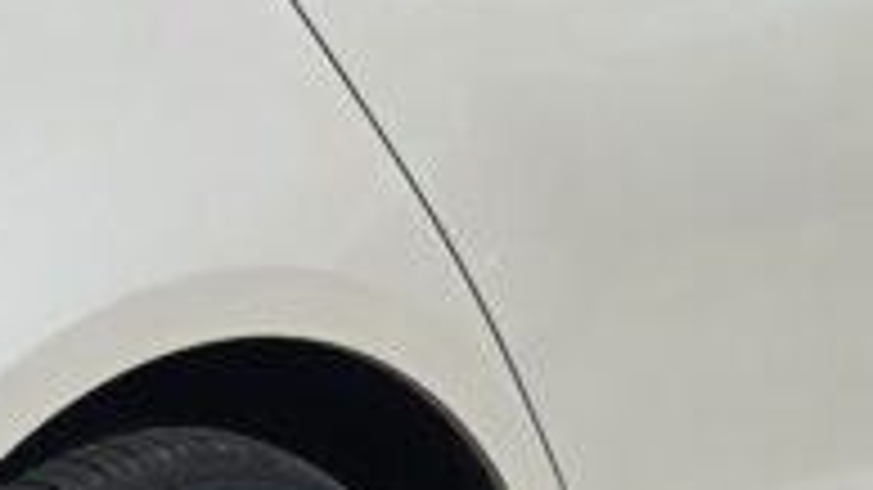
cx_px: -315
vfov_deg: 9.1
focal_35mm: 132
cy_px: 49
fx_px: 3055
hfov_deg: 15.4
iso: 12
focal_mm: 6.3
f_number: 1.7
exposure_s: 1/2175
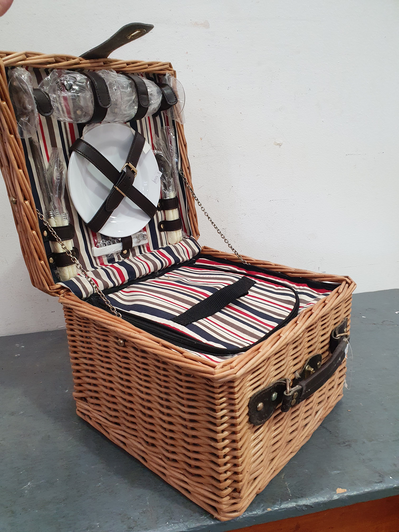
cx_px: 200
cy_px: 266
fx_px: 400
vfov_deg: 67.3
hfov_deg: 53.1
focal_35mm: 26
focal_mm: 4.32
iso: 200
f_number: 2.4
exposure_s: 1/120
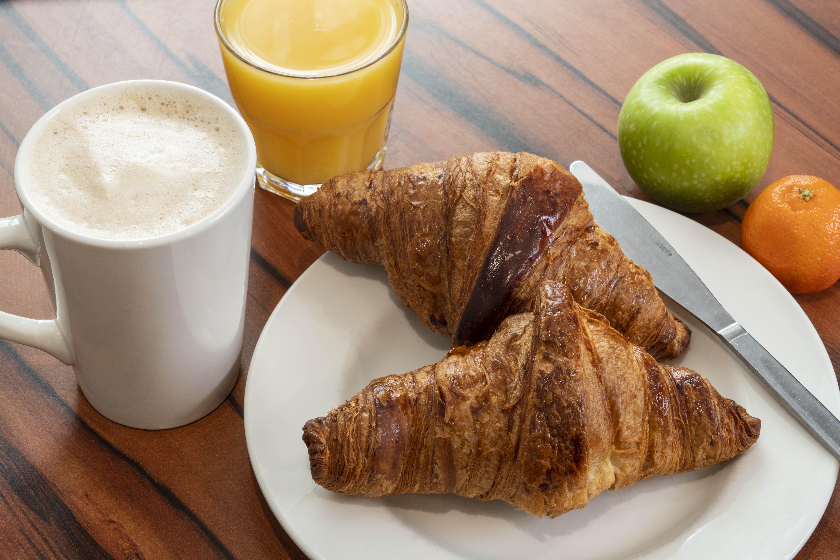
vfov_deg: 15.2
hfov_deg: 22.6
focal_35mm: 90
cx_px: 420
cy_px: 280
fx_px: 2100
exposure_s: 1.3
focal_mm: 90
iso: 125
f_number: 22
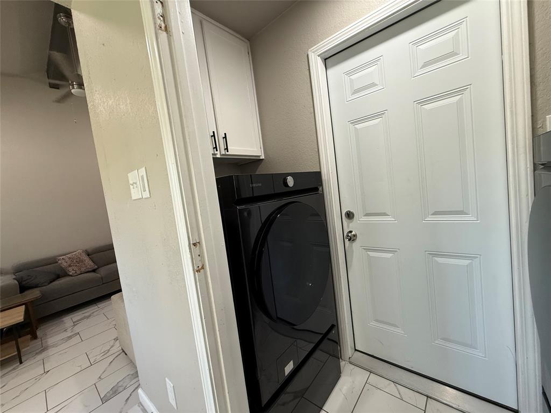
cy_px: 206
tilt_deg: -3.4
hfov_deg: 102.1
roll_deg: +7.9
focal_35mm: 14
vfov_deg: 85.7
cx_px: 276
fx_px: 223
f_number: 2.2
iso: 320
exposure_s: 1/120
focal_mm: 2.22
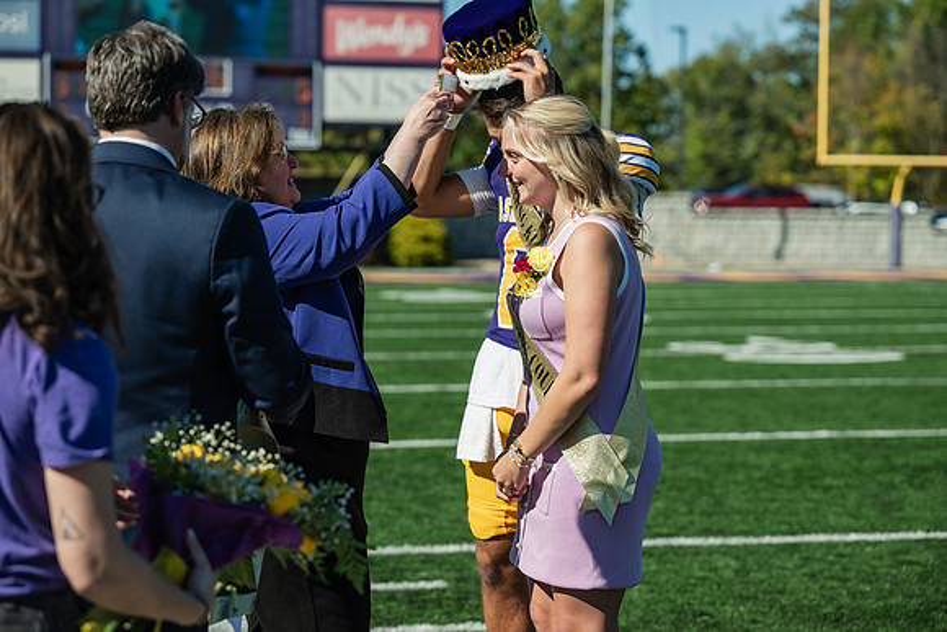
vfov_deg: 15.9
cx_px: 474
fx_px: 2263
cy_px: 316
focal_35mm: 86
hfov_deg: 23.6
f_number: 3.5
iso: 100
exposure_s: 1/1600
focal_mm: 86
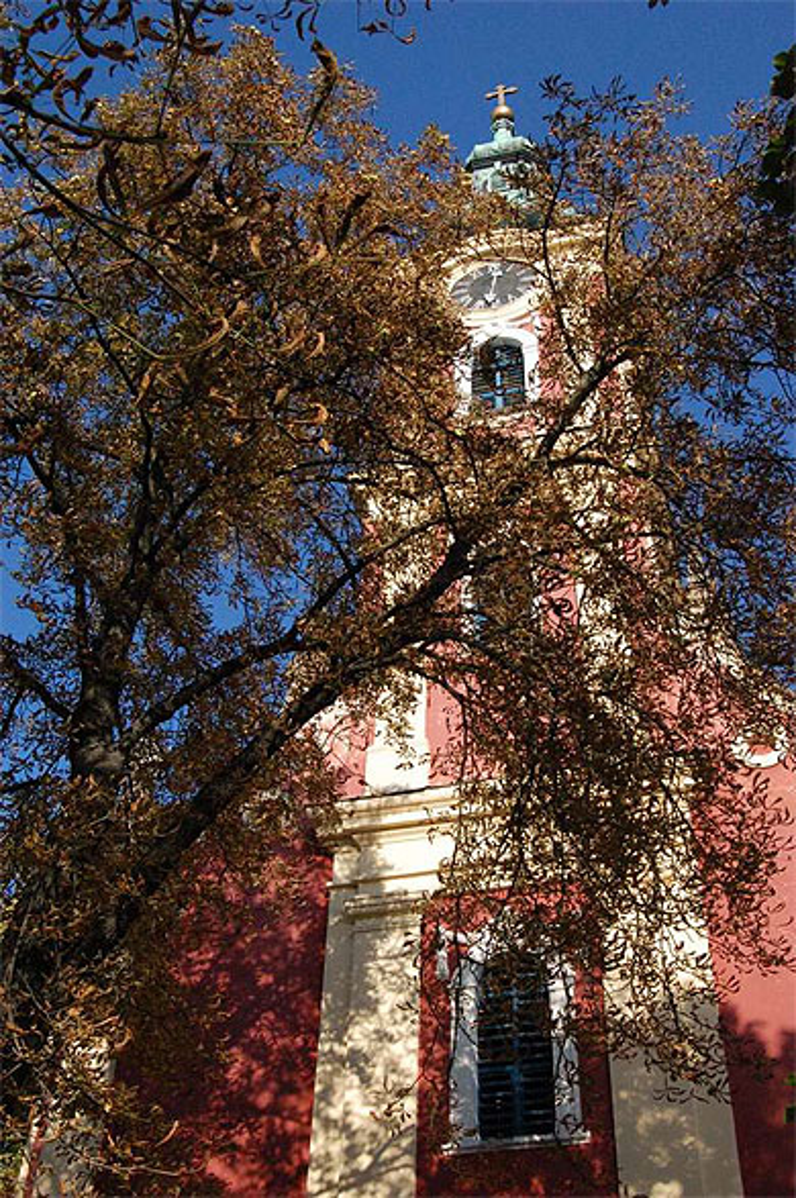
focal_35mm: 42
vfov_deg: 46.4
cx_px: 398
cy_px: 599
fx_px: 1396
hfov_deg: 31.8
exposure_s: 1/640
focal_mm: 28
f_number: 14
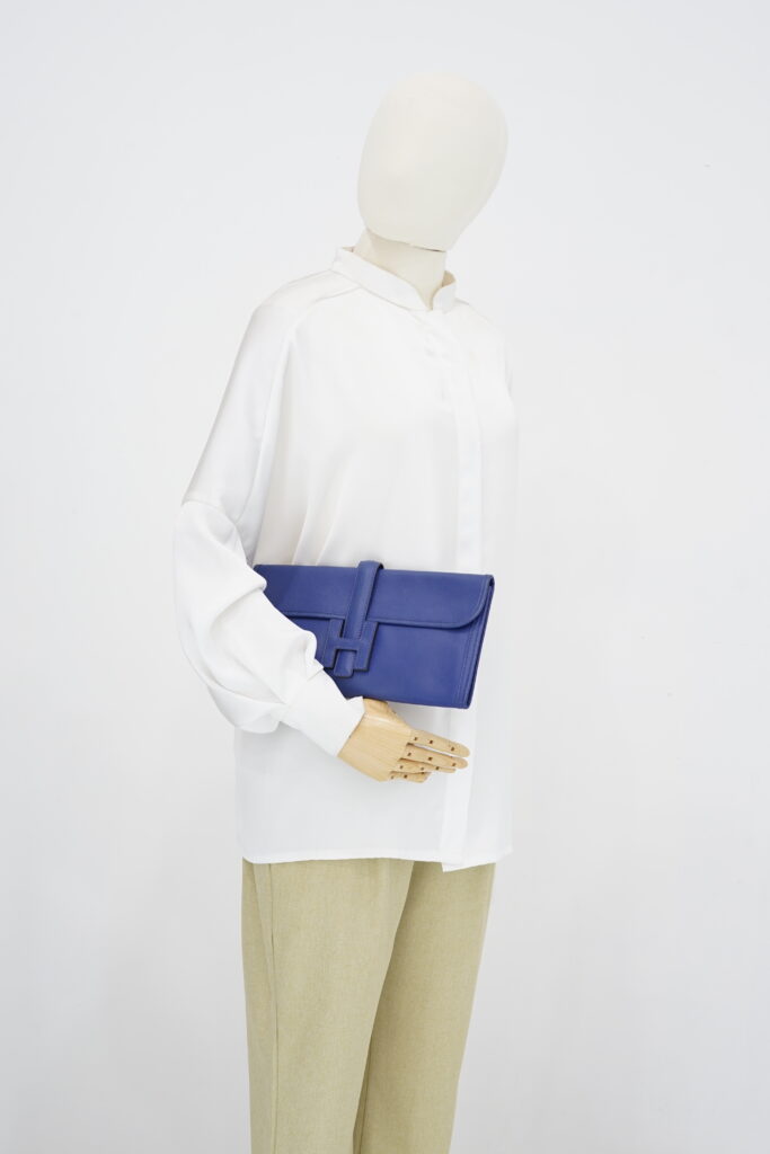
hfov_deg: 27.0
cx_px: 385
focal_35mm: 50
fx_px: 1603
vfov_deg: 39.6
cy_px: 577
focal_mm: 50
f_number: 6.3
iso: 400
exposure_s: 1/5
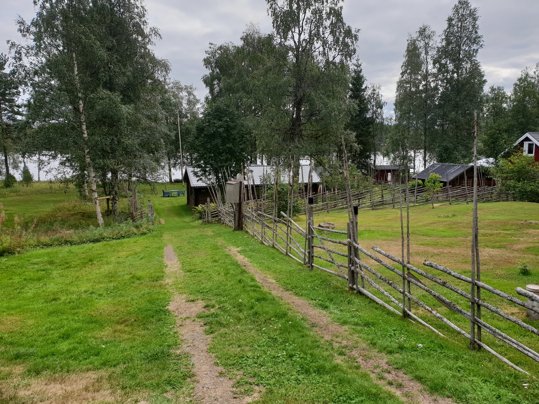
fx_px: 405
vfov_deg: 53.1
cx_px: 270
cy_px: 202
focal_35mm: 26
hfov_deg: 67.3
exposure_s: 1/405
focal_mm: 4.3
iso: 50
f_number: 2.4
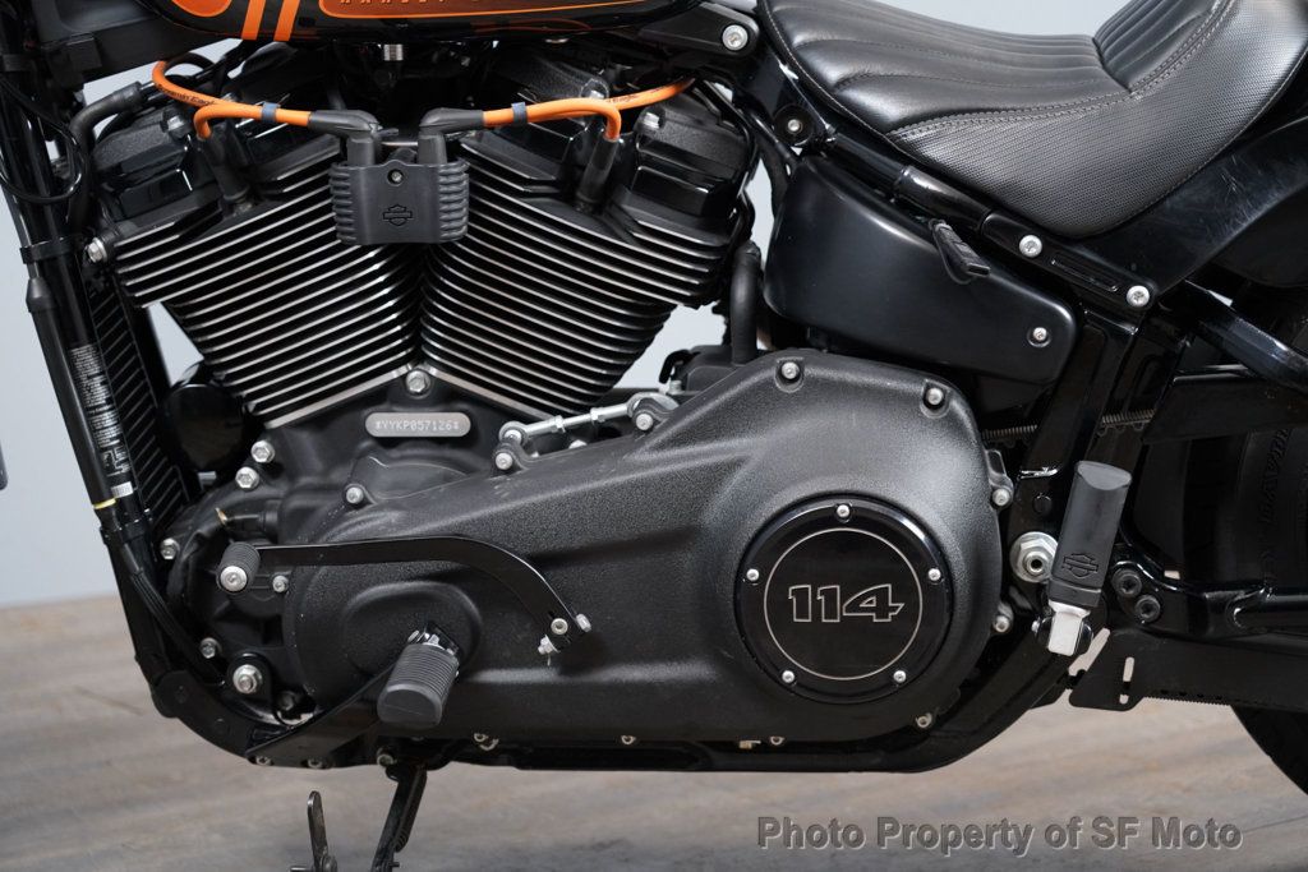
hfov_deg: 21.5
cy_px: 436
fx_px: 3452
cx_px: 654
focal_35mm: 95
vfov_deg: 14.4
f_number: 4
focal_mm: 95
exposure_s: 1/125
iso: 2000
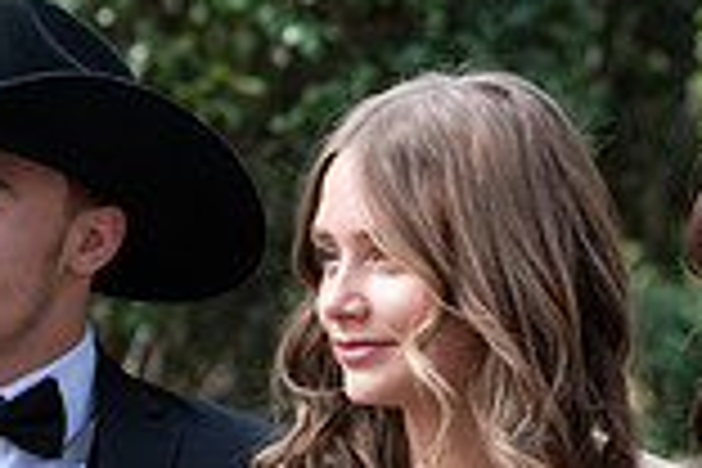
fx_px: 7390
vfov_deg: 3.6
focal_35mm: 379
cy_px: 511
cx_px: 670
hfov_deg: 5.4
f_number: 6.3
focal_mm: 102
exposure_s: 1/800
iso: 1250
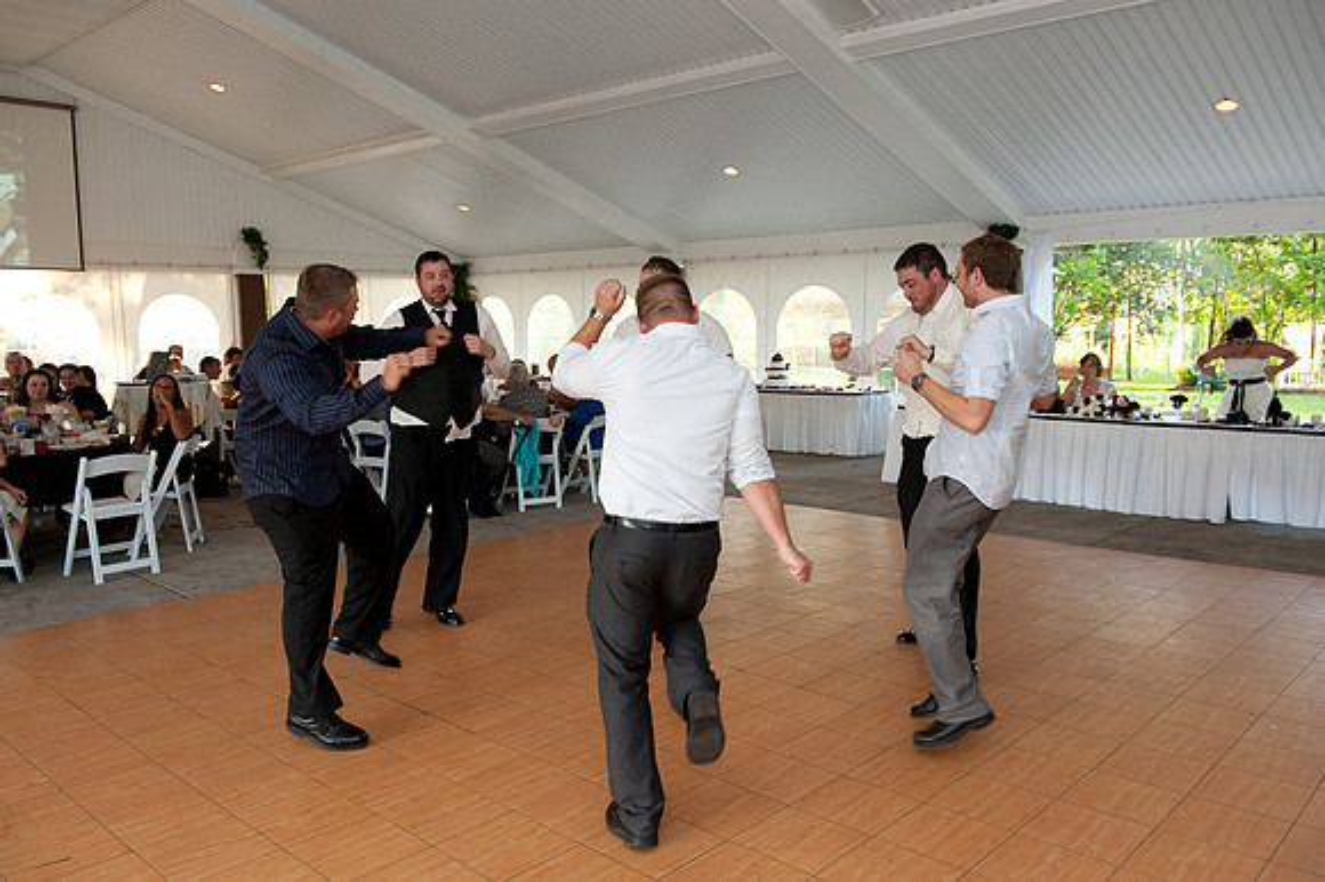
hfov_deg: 63.7
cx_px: 662
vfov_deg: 44.9
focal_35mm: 29
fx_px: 1067
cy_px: 441
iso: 1250
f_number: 5
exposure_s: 1/100
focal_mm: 29
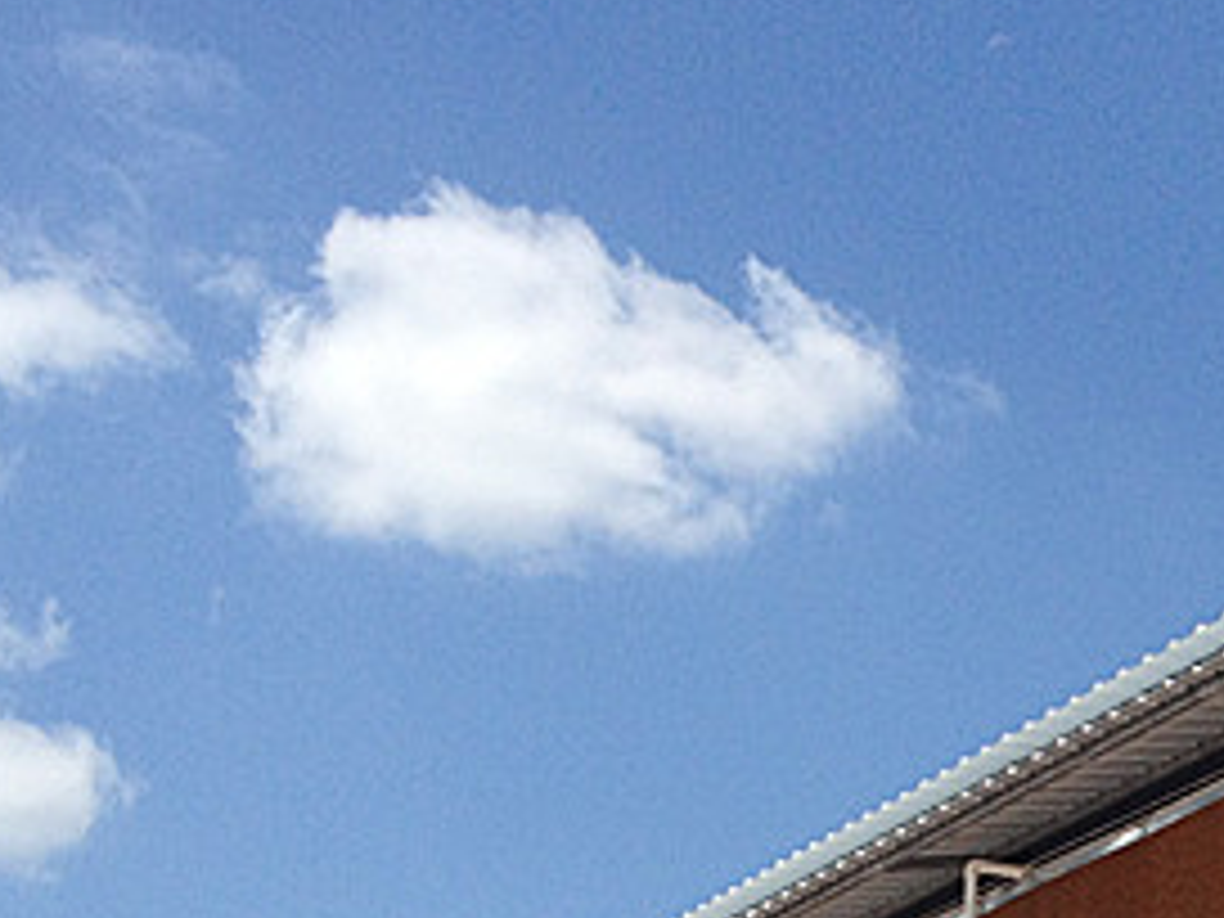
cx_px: 1197
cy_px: 1134
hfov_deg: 18.6
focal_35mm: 103
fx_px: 3642
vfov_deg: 13.9
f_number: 2.4
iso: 50
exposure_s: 1/2123
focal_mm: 4.28
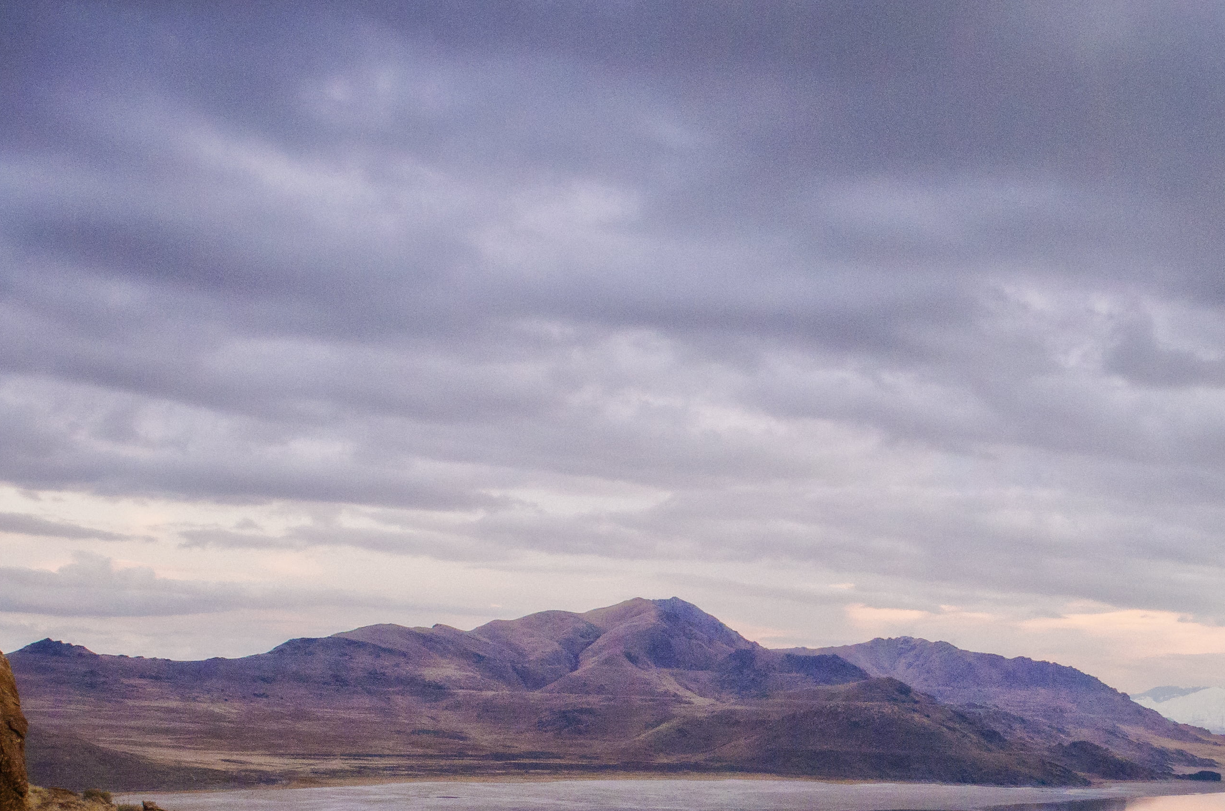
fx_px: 1662
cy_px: 744
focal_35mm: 49
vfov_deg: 26.4
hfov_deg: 40.1
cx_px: 781
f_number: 4
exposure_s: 1/160
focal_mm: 17
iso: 2500
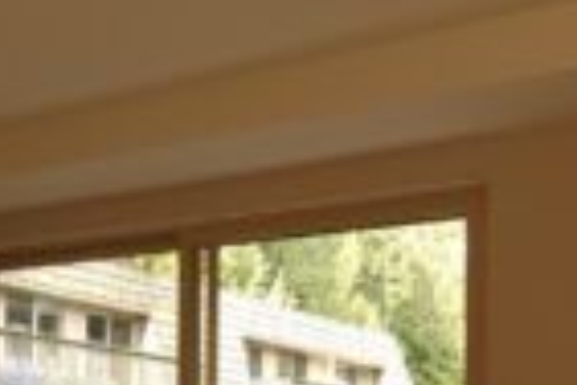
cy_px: 465
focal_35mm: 68
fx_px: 1090
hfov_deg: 28.7
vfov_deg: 18.9
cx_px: 74
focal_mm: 9.4
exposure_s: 1/3
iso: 100
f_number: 8
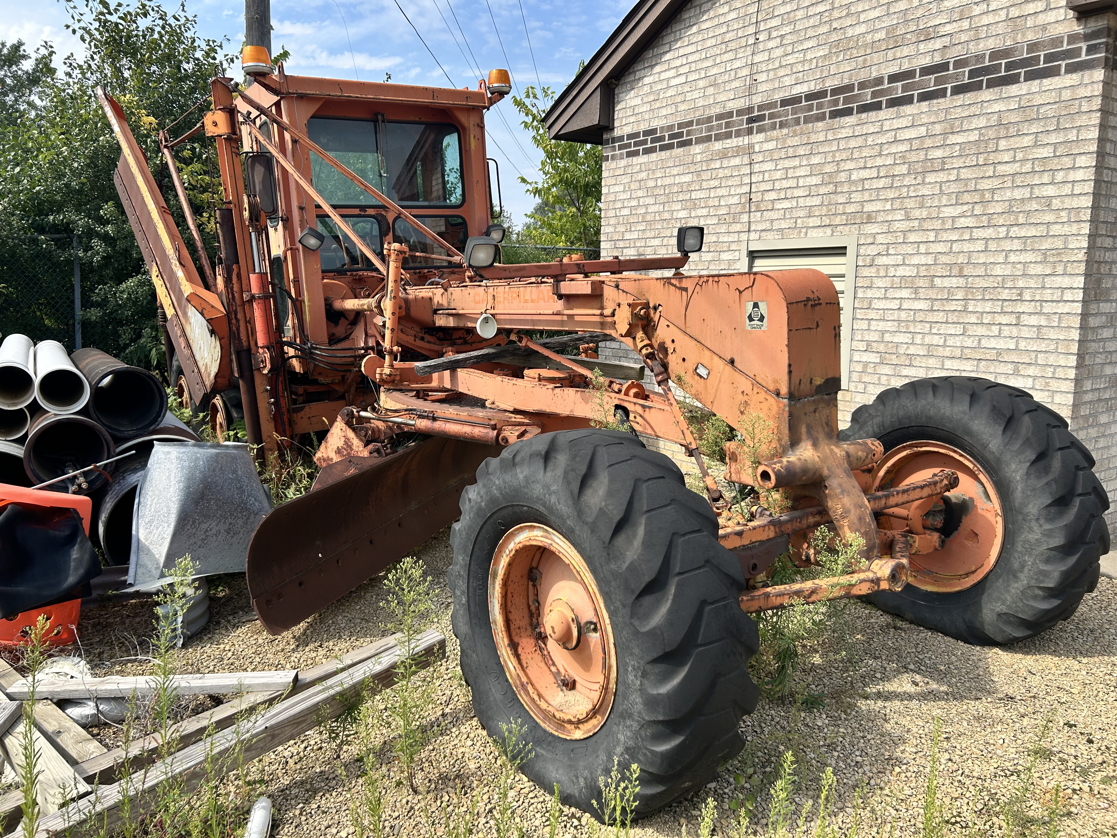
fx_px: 839
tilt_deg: -9.3
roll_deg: +0.1
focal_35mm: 26
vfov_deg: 53.1
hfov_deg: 67.3
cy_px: 419
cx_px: 558
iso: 50
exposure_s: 1/2457
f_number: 1.5
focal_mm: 5.7
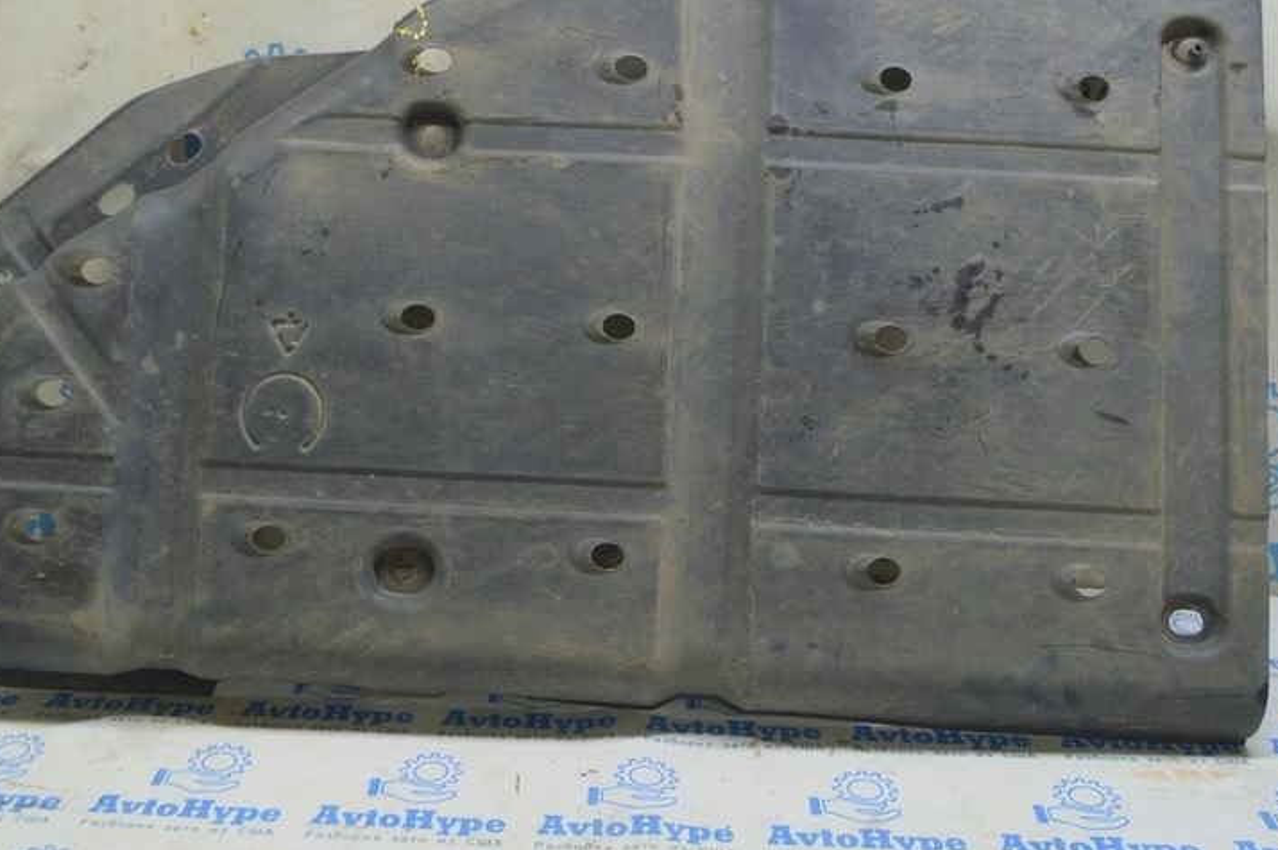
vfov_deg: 31.0
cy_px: 321
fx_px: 1525
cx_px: 532
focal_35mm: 43
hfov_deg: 45.3
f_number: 5.6
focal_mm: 20
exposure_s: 1/20
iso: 400
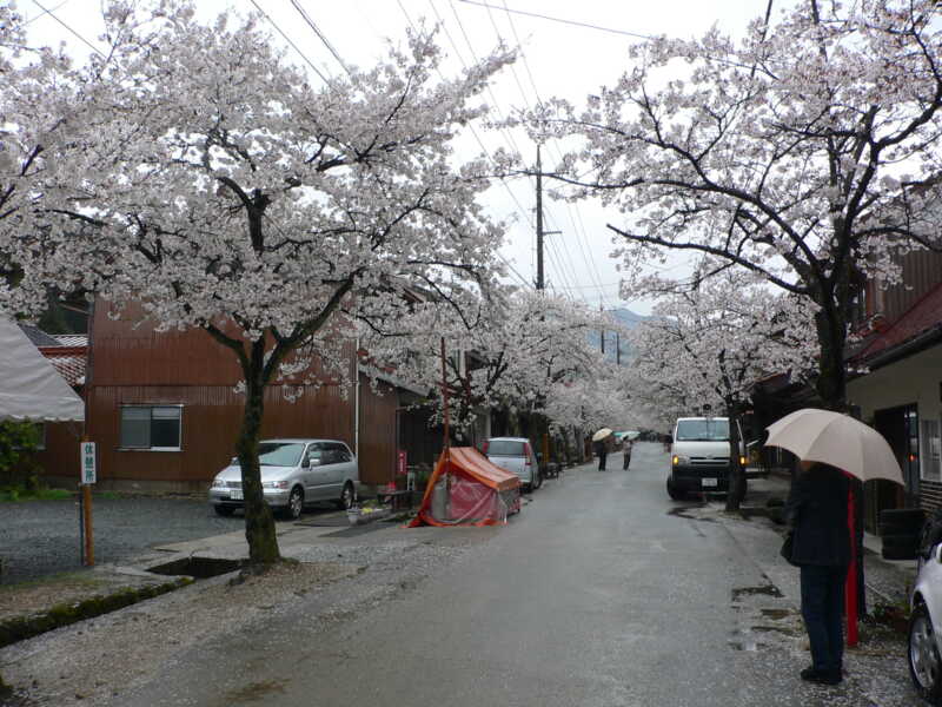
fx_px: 952
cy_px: 354
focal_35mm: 35
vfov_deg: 40.7
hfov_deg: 52.6
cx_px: 471
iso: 80
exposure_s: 1/125
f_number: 4
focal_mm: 4.6
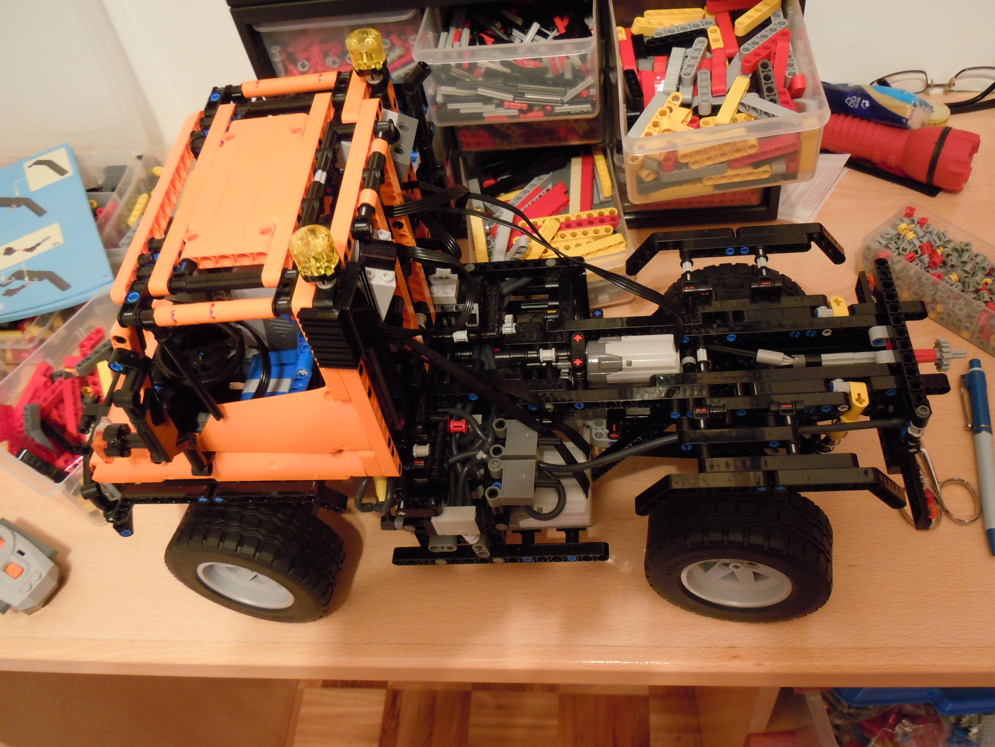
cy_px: 374
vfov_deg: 46.8
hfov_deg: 60.0
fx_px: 862
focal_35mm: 30
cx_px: 498
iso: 400
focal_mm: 5.4
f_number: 3.5
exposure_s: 1/4
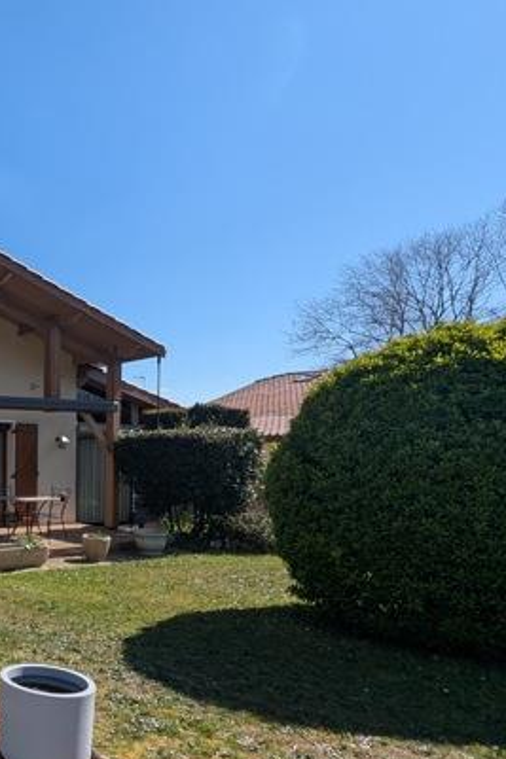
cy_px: 475
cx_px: -127
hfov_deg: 35.4
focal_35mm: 27
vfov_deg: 66.4
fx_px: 570
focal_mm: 1.95
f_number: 2.2
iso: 47
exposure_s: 1/1692
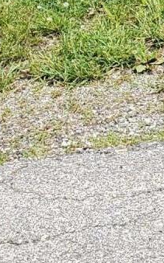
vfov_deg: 10.8
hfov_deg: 7.4
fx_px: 1167
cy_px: -387
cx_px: 435
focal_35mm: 163
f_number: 2.4
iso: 50
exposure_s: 1/653
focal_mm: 4.3
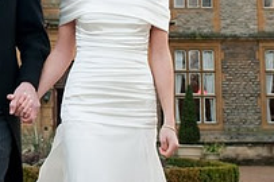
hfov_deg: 19.7
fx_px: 783
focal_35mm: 103
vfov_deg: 13.1
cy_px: -3
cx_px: 62
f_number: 4.5
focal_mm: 24
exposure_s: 1/200
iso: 400
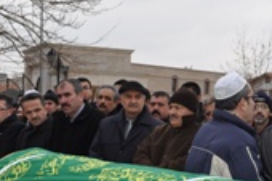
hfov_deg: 22.9
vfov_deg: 15.5
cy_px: 170
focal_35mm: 87
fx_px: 657
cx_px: 235
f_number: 6.3
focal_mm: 22
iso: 200
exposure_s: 1/200
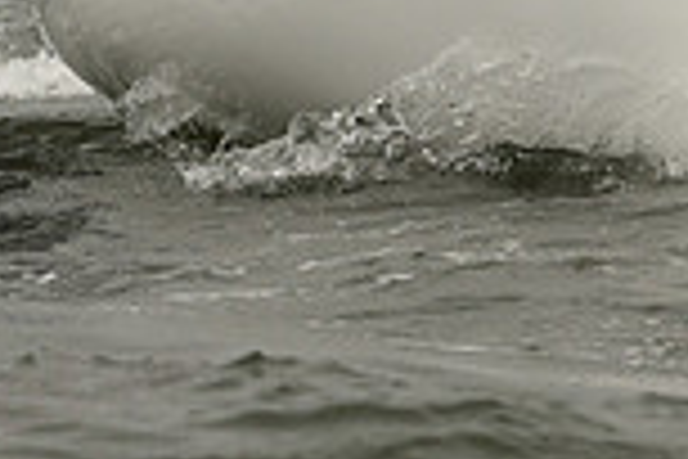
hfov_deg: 2.0
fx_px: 19511
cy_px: -326
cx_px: 450
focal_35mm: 1021
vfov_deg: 1.3
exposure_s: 1/1250
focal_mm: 270
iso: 320
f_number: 7.1
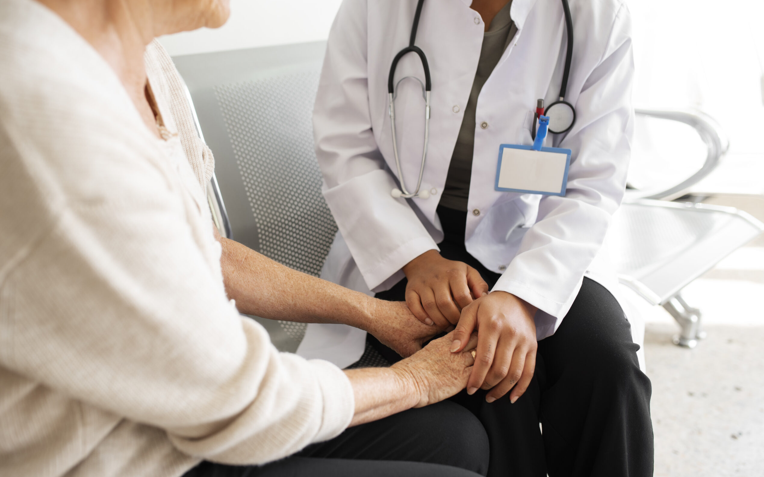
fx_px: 750
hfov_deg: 54.0
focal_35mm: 36
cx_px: 380
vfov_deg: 35.3
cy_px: 241
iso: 250
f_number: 2.8
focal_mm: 35
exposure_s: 1/250
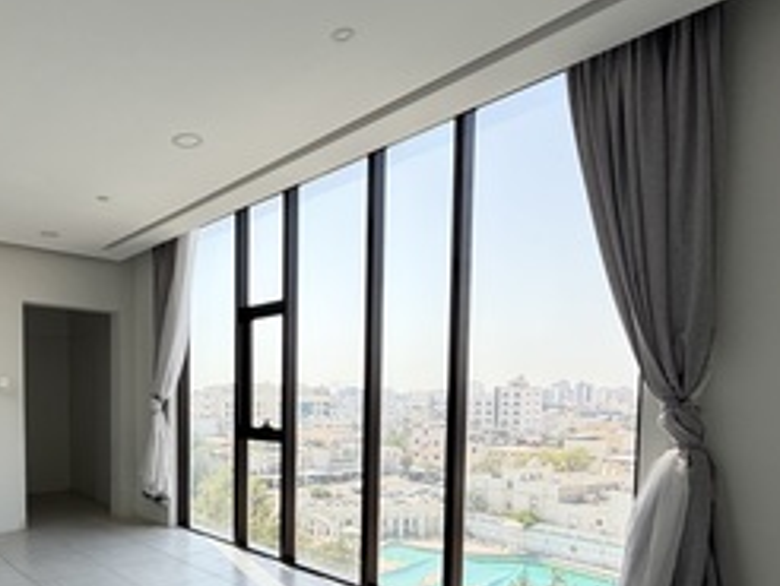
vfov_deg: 51.1
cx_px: 182
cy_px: 432
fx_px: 586
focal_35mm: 26
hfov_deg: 62.8
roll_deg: +0.0
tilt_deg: -3.5
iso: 40
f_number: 2.2
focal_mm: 2.22
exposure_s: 1/164
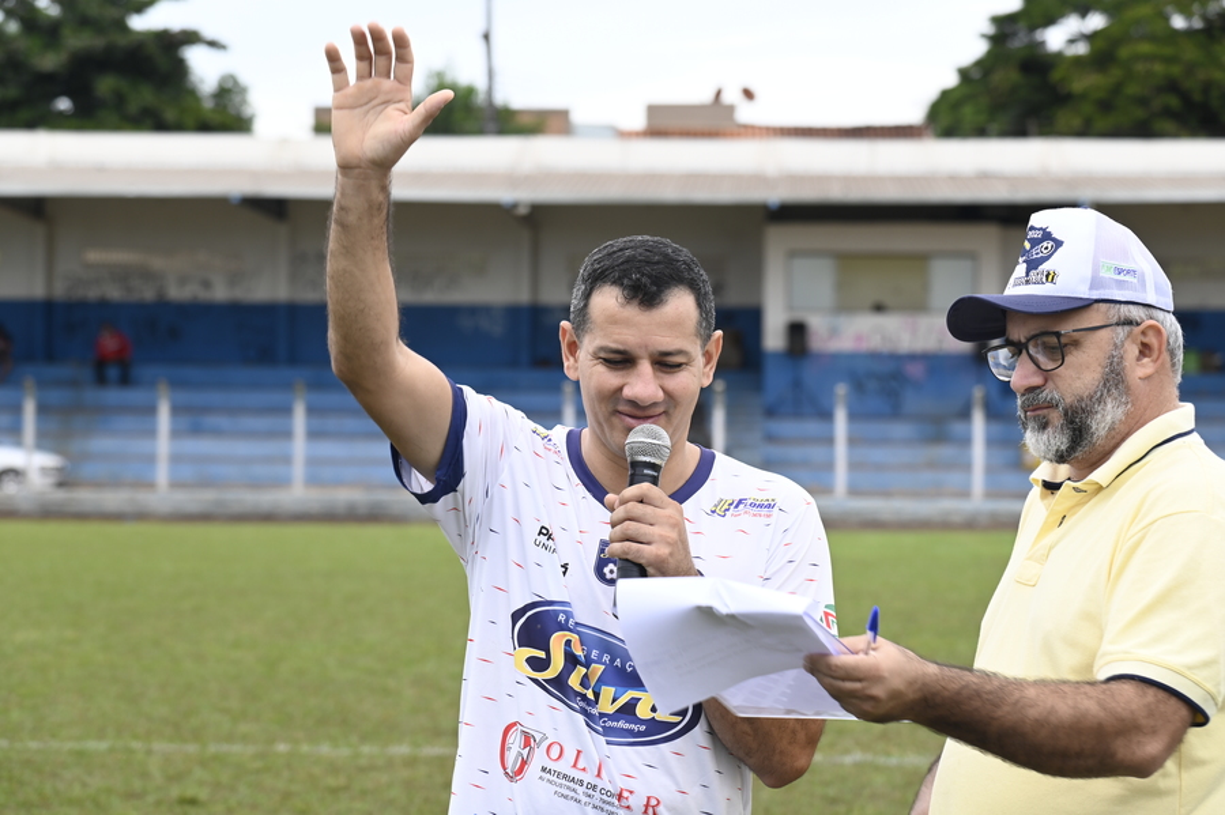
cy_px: 408
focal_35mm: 120
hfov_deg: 17.1
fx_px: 4081
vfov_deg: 11.4
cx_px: 612
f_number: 6.3
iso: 200
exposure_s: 1/125
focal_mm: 120
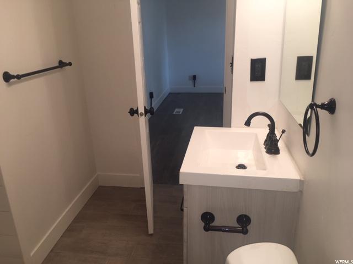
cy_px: 132
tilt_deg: -18.8
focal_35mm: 29
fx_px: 296
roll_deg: +2.1
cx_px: 176
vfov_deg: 48.2
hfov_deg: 61.7
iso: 25
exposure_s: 1/33
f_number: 2.2
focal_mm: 4.15
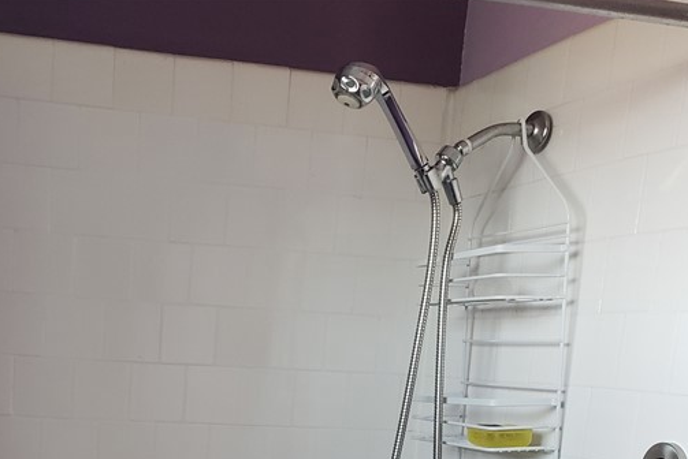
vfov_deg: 23.0
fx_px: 1052
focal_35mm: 55
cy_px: 518
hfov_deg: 34.8
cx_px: 112
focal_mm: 4.3
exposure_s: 1/60
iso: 250
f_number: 2.4
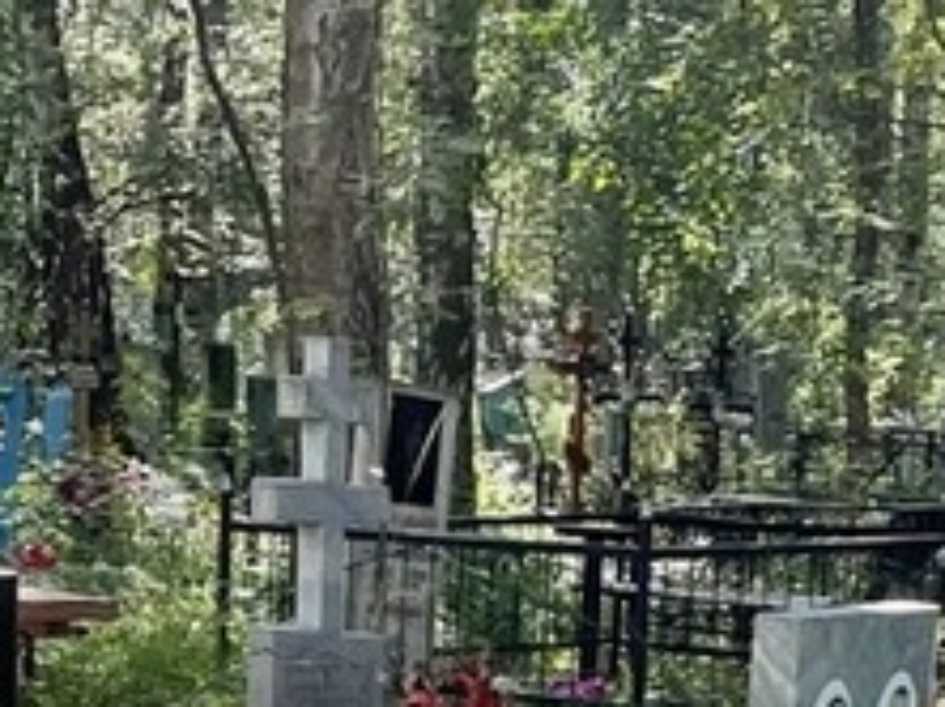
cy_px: 1563
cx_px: 481
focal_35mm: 120
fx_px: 3272
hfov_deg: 16.4
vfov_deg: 10.9
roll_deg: -4.2
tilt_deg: -20.1
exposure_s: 1/409
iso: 32
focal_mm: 4.2
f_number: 1.6
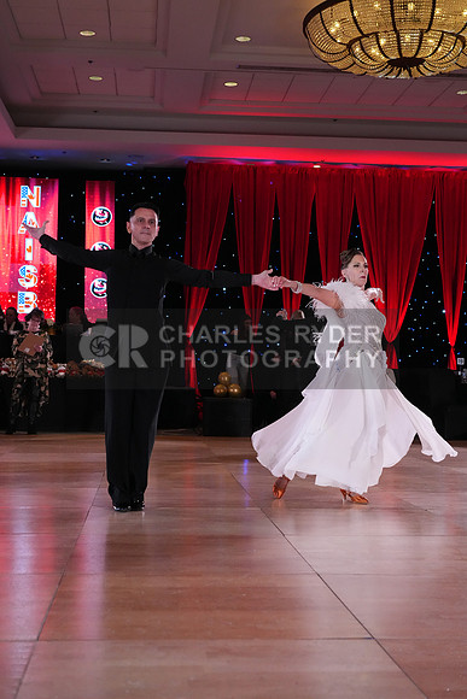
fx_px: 972
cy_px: 350
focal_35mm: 50
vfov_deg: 39.6
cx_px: 234
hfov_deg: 27.0
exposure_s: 1/400
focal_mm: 50
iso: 5000
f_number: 5.6
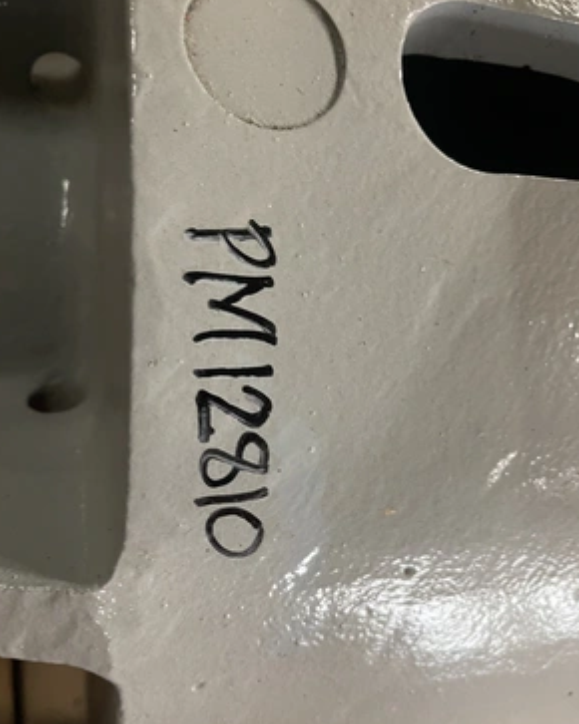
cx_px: 286
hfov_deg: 51.5
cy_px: 383
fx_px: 600
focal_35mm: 28
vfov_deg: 62.2
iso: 640
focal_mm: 5.1
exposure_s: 1/40
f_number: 1.6
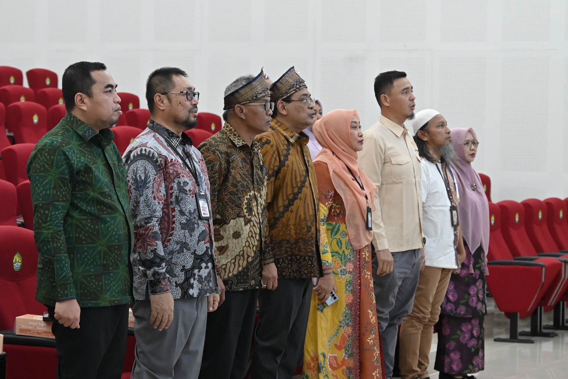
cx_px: 284
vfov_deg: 11.3
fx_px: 1910
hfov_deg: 16.9
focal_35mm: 121
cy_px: 190
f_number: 6.3
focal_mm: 81
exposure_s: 1/200
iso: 5000
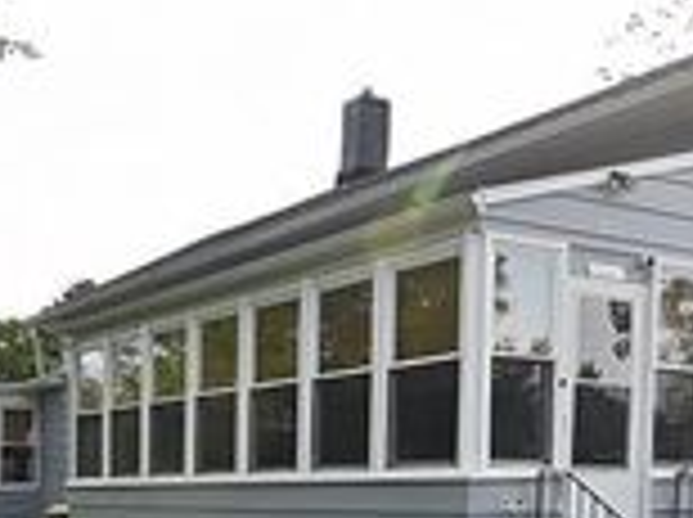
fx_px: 1031
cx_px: 135
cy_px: 554
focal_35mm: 52
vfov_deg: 26.2
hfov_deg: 35.9
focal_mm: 11
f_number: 5
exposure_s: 1/200
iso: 100
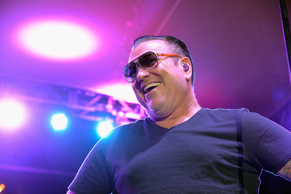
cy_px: 97
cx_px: 146
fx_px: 728
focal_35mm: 90
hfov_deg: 22.6
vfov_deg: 15.2
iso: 4000
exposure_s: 1/200
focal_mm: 90
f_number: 5.6
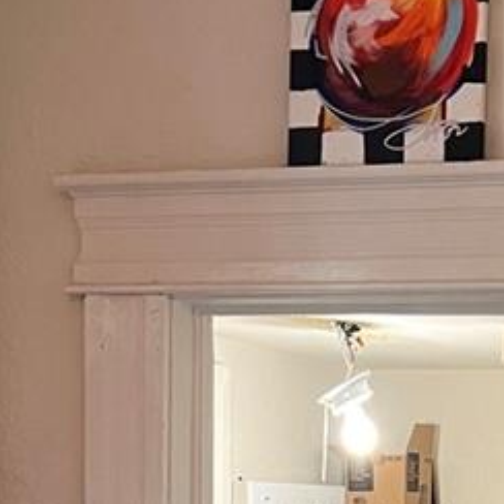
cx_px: 461
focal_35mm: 113
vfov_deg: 14.4
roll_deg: -2.2
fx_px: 1861
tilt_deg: -8.0
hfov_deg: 15.2
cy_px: 764
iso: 125
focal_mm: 5.7
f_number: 1.5
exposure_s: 1/60
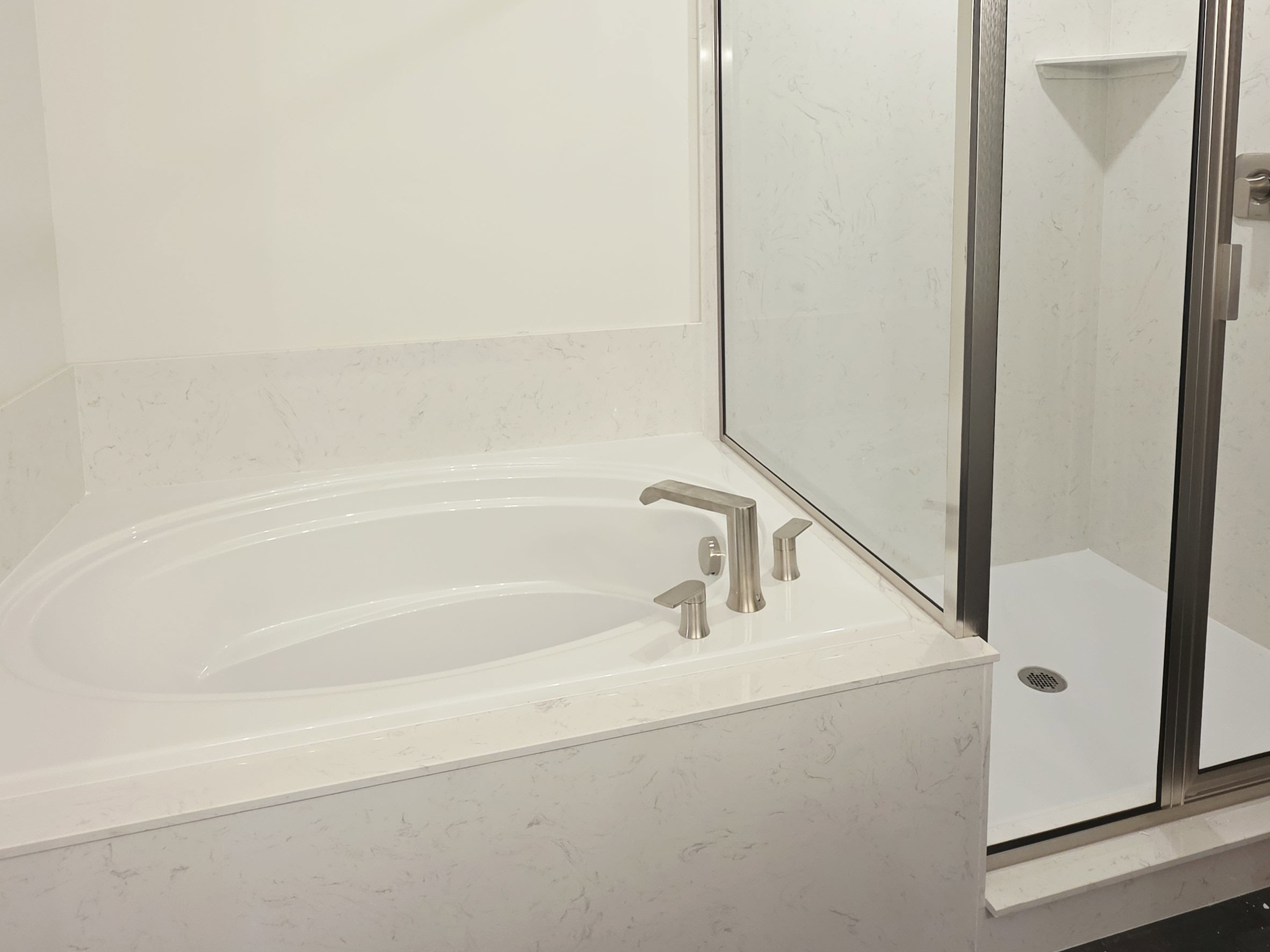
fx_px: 807
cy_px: 274
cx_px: 645
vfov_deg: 58.8
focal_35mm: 22
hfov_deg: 76.4
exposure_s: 1/120
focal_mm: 2.2
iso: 100
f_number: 1.9
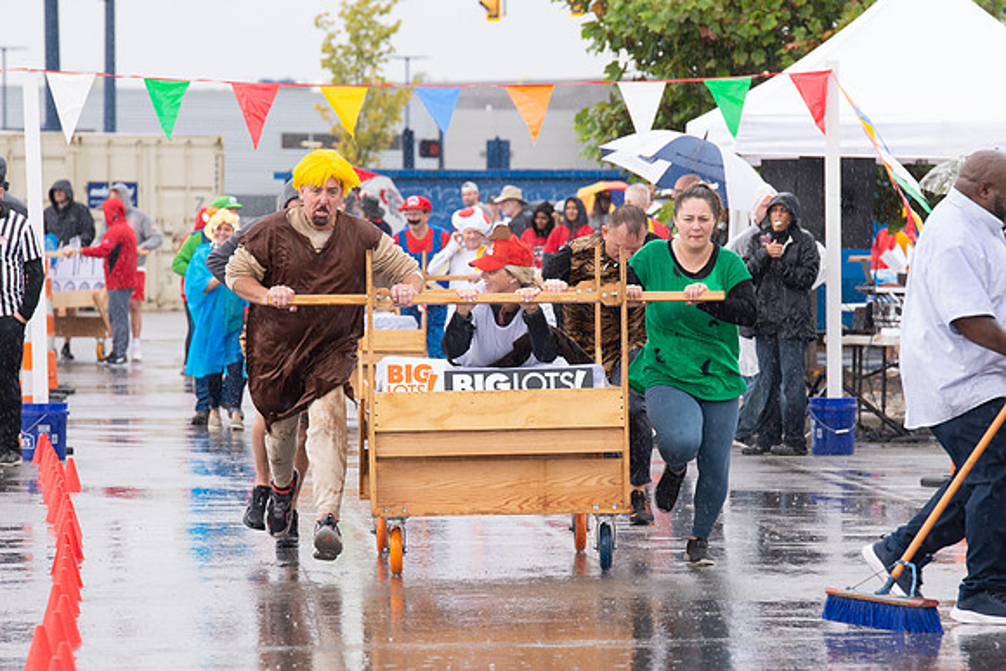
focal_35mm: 278
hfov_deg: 7.4
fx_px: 7761
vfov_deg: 5.0
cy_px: 431
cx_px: 528
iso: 800
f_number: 7.1
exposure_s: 1/400
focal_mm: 200
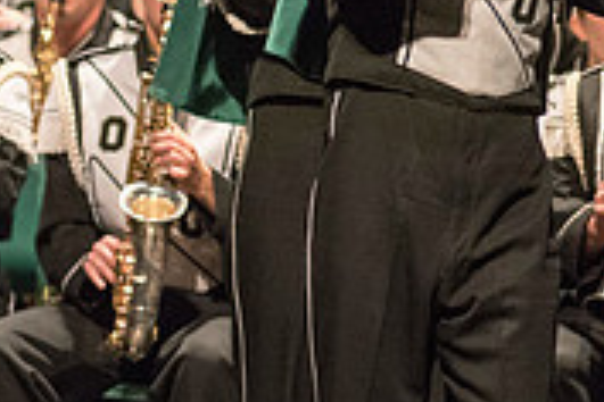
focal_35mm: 985
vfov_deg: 1.4
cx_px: -375
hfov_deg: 2.1
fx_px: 16525
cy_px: 148
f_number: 2.8
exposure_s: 1/500
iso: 4000
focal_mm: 300
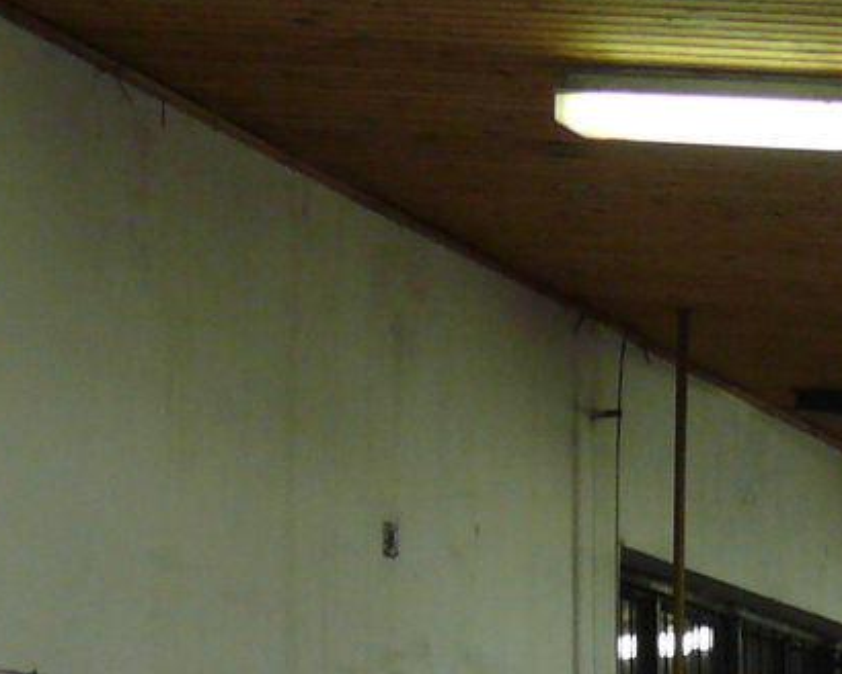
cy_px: 1071
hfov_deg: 11.4
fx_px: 3987
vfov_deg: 9.3
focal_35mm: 160
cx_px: 1386
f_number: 2.8
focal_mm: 7.4
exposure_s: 1/25
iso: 200
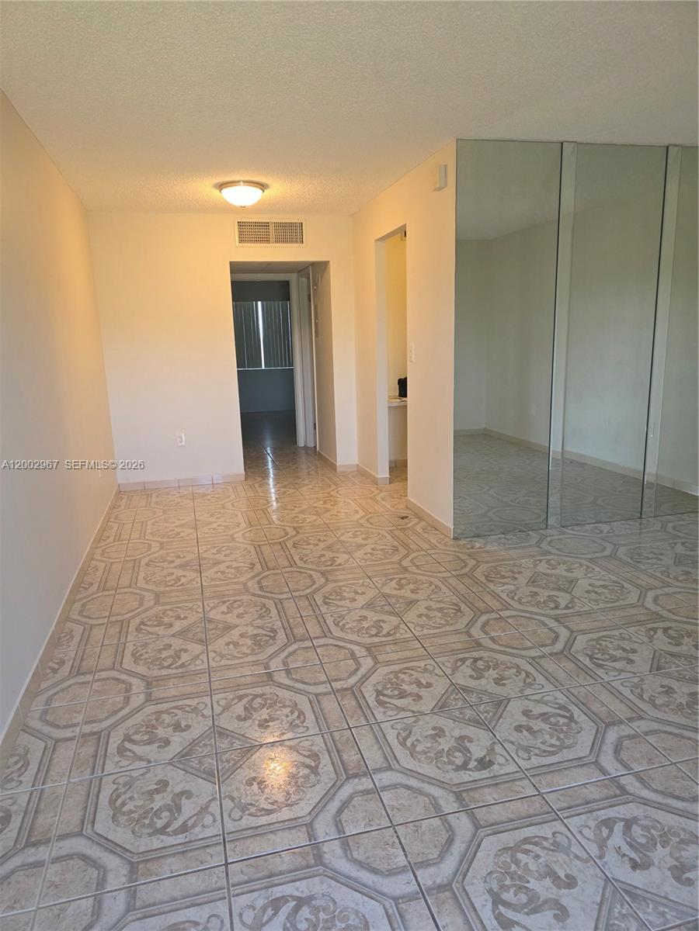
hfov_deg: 58.9
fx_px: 619
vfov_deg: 73.9
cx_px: 350
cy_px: 466
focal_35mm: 23
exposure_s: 1/120
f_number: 1.7
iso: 400
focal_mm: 6.3
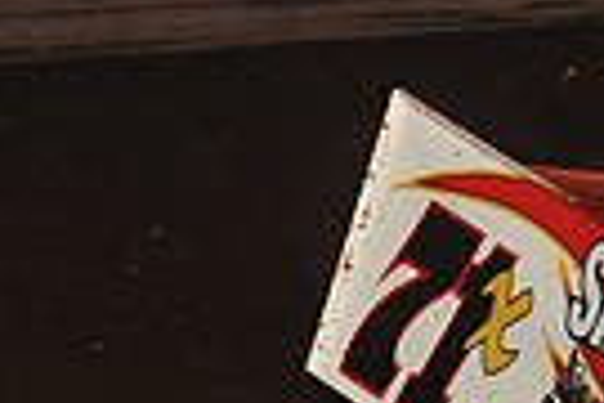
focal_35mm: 579
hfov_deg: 3.6
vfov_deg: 2.4
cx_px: 649
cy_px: 622
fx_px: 9714
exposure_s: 1/320
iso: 1250
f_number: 7.1
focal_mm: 135
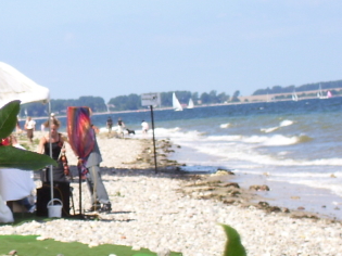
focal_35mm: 227
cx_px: -23
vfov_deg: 6.5
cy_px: 73
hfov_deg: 8.7
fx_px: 2242
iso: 80
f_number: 4.6
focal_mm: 16.8
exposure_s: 1/500
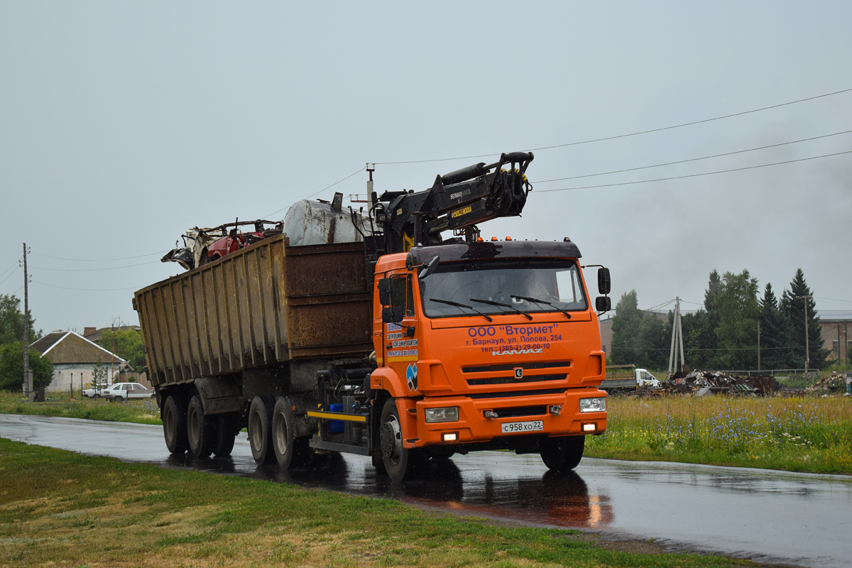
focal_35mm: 69
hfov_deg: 29.2
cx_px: 426
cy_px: 284
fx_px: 1633
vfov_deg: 19.7
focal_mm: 46
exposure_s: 1/1250
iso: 400
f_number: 5.3
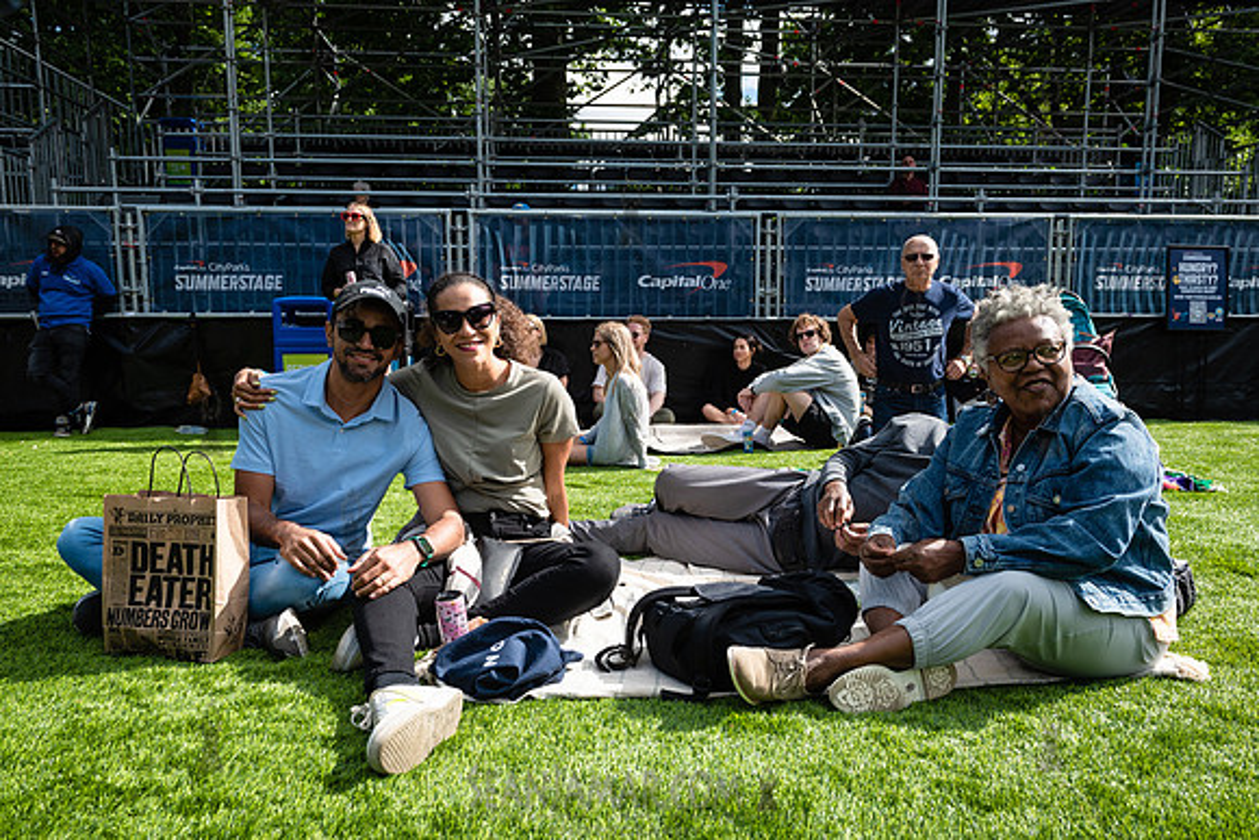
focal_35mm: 26
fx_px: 920
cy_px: 448
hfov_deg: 68.7
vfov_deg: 49.0
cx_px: 637
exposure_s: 1/640
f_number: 5.6
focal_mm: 24
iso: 200
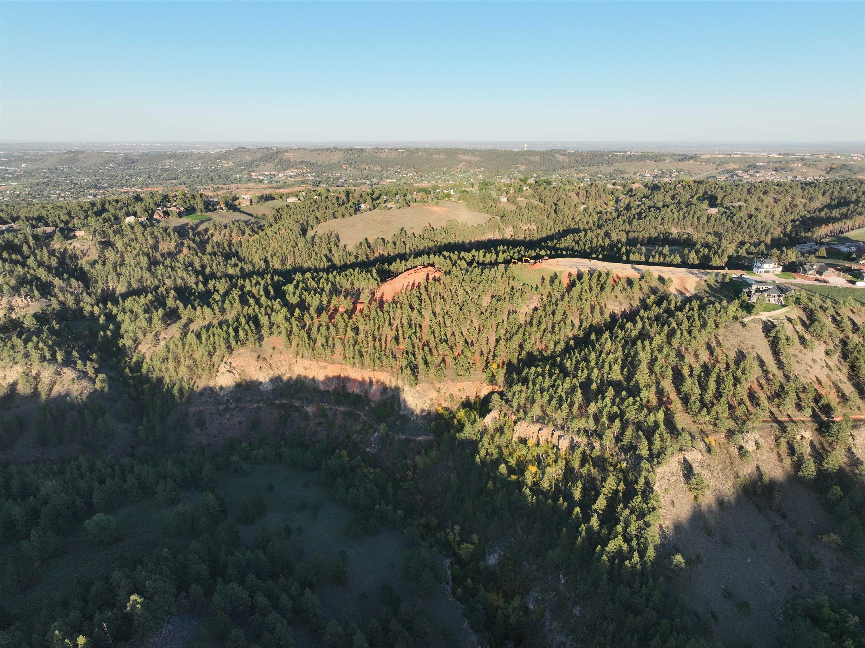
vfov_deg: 56.8
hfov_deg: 71.6
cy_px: 324
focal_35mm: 24
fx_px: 599
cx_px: 432
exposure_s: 1/1000
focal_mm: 12.29
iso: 230
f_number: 2.8
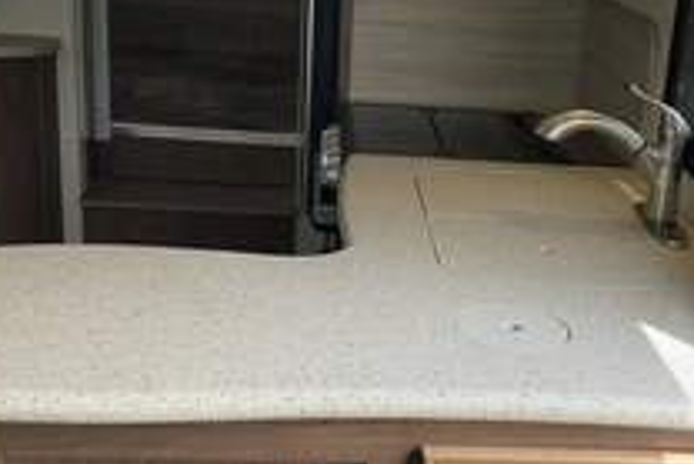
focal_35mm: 58
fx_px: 1119
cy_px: 257
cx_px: 460
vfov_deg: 23.4
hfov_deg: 34.2
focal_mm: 3
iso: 25
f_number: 1.8
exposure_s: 1/205
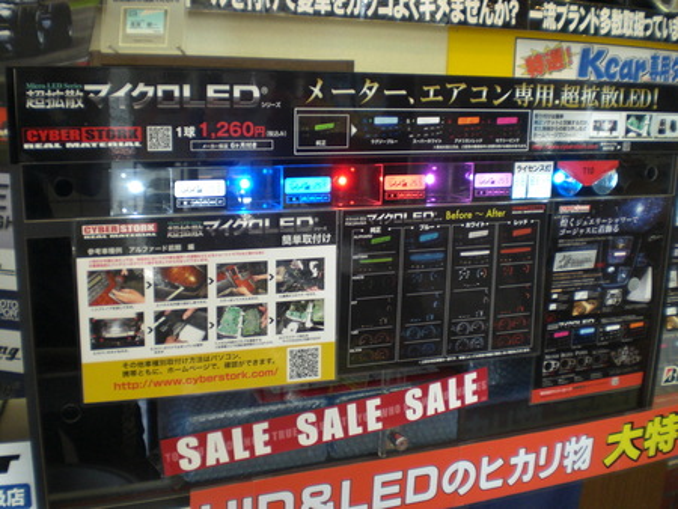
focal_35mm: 38
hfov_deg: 49.0
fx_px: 745
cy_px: 254
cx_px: 339
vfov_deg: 37.8
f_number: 3.1
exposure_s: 1/40
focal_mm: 6.3
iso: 200
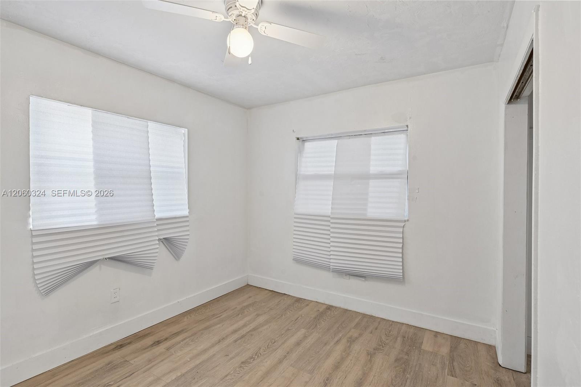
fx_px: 274
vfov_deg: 70.4
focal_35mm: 17
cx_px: 290
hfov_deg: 93.3
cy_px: 194
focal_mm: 17
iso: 400
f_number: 8
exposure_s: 1/15
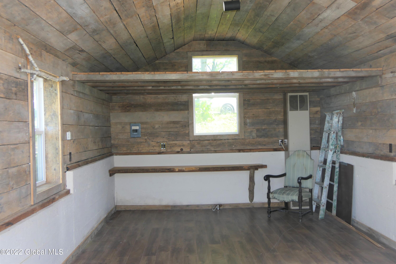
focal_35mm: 35
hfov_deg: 54.4
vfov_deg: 37.9
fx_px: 385
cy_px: 132
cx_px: 198
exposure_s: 1/60
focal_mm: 13
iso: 200
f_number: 3.5
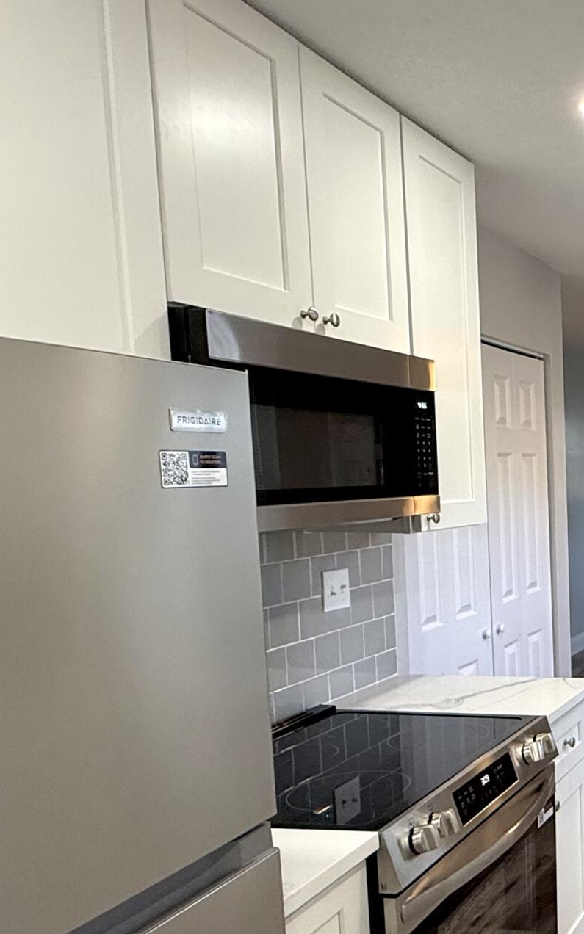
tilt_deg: -6.5
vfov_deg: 54.9
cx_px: 834
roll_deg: -0.7
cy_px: 566
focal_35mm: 35
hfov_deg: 27.4
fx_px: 891
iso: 160
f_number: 2.2
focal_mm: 2.22
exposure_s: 1/120
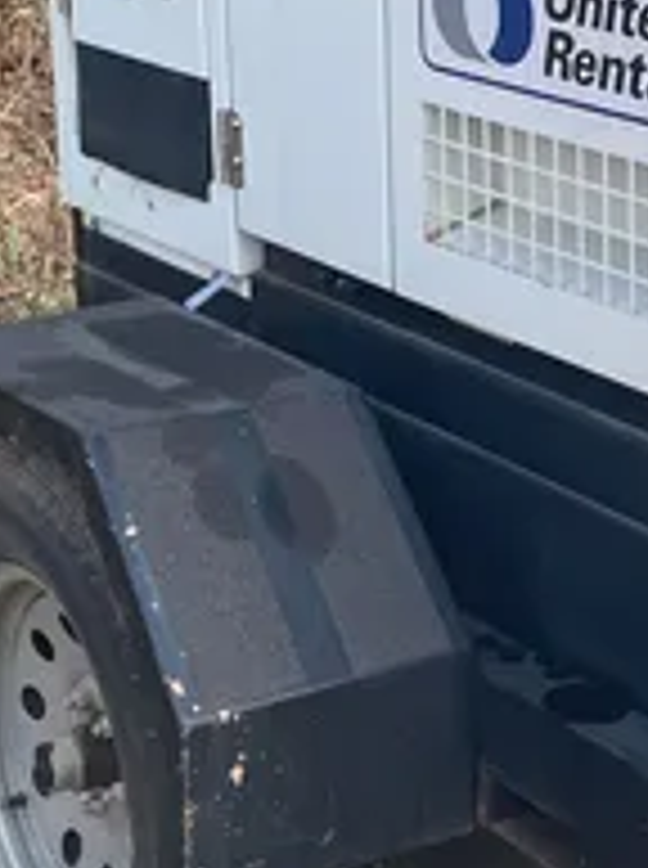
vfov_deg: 19.7
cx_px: 428
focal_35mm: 99
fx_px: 2479
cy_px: 218
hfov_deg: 14.9
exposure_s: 1/1135
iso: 50
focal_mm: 4.2
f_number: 1.6
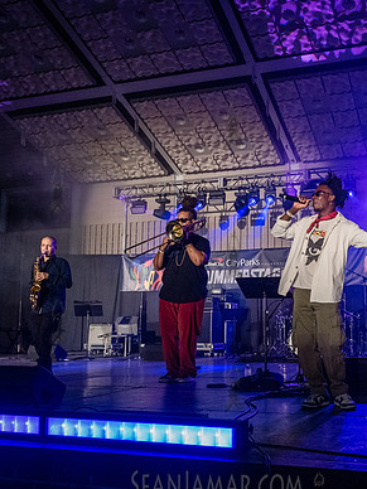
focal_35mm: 39
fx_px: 551
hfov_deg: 36.0
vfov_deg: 47.8
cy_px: 262
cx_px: 273
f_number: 4
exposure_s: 1/400
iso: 3200
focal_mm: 24
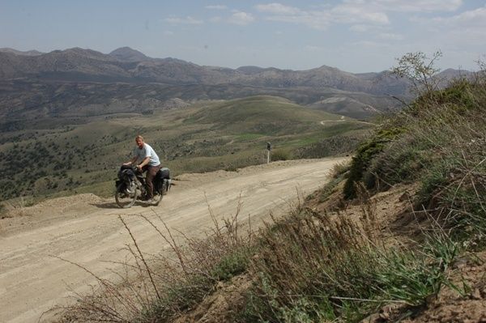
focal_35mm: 42
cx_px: 243
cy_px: 162
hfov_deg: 46.4
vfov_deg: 31.8
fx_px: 567
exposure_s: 1/500
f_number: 11
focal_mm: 28
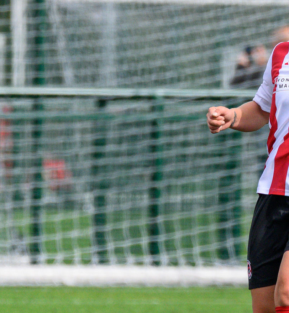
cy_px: 69
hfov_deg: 1.0
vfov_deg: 1.1
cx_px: 265
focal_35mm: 1626
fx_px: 16005
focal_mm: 310
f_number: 5.3
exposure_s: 1/2500
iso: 720
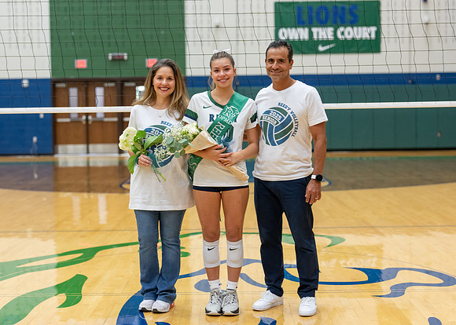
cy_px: 151
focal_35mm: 64
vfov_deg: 22.2
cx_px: 227
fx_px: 831
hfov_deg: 30.7
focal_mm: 50
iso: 800
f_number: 1.8
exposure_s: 1/320
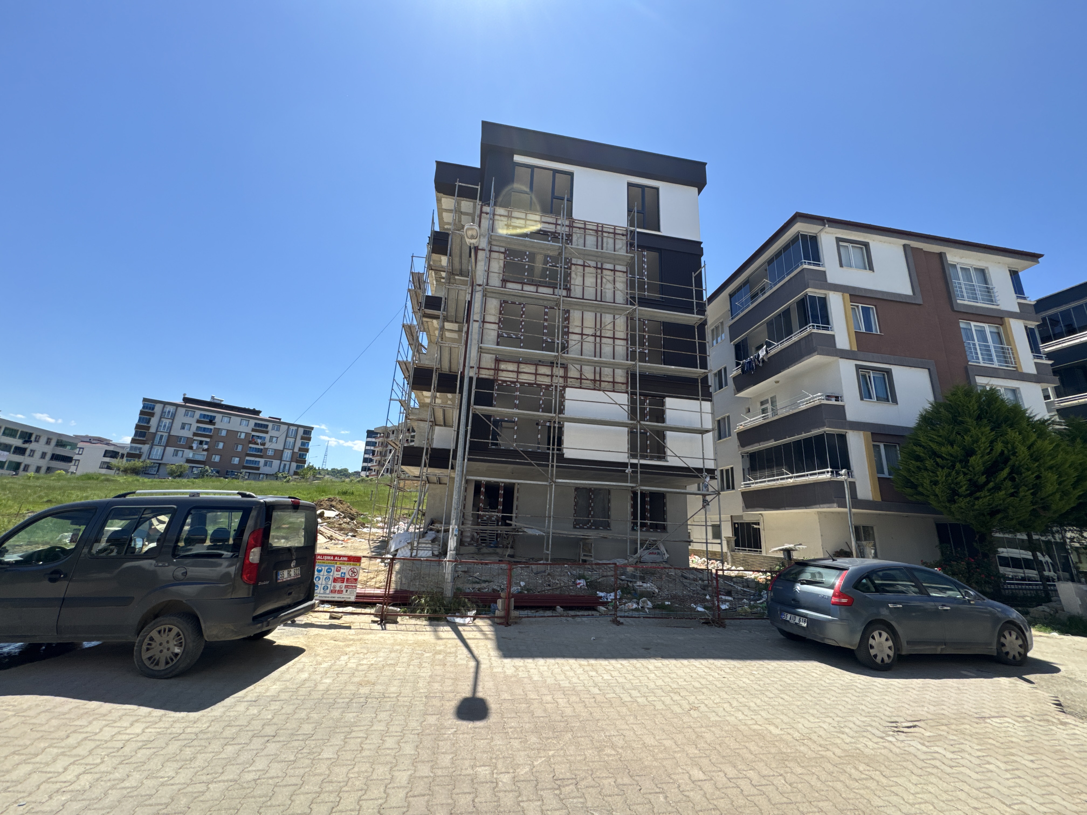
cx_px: 544
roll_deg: -0.4
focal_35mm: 14
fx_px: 440
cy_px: 408
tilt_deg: +16.1
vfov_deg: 85.7
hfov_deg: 102.1
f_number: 2.2
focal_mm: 2.22
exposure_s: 1/1536
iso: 50
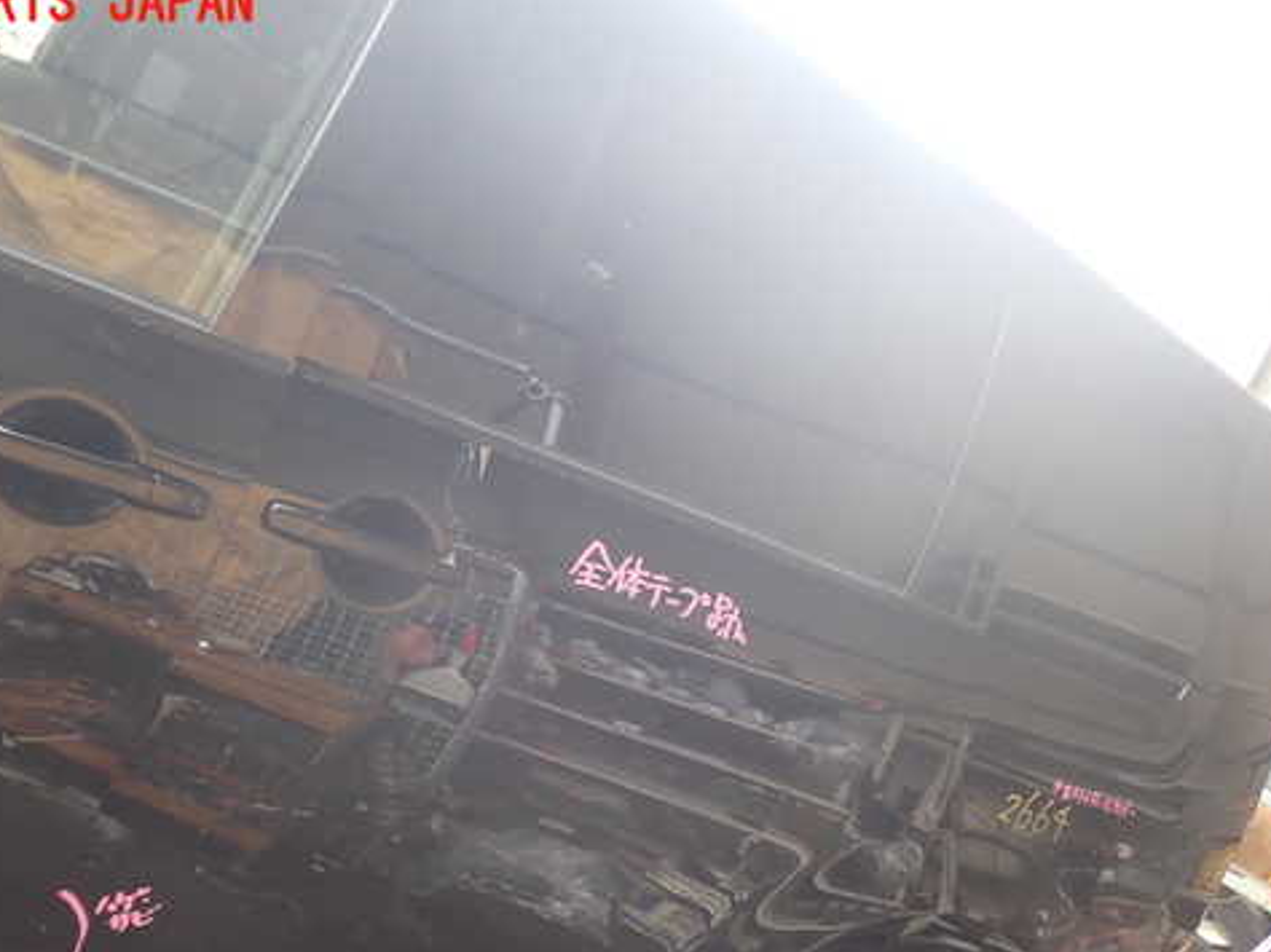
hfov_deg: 48.9
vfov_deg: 37.5
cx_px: 571
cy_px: 574
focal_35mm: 38
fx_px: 1395
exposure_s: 1/60
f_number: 2.3
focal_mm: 5.4
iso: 100
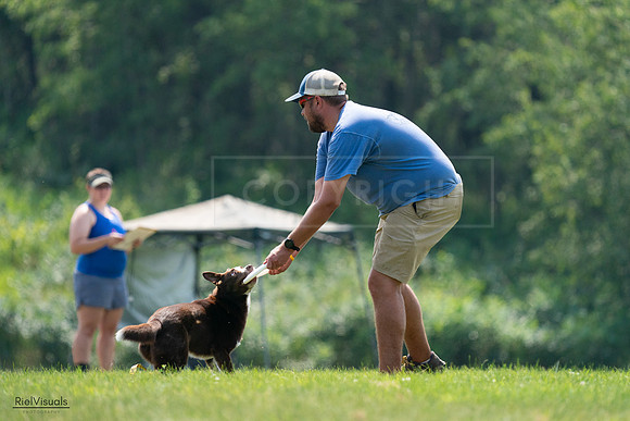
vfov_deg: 3.1
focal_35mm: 448
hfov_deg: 4.6
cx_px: 309
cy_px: 210
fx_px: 7841
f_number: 6.3
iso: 1600
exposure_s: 1/4000
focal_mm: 433
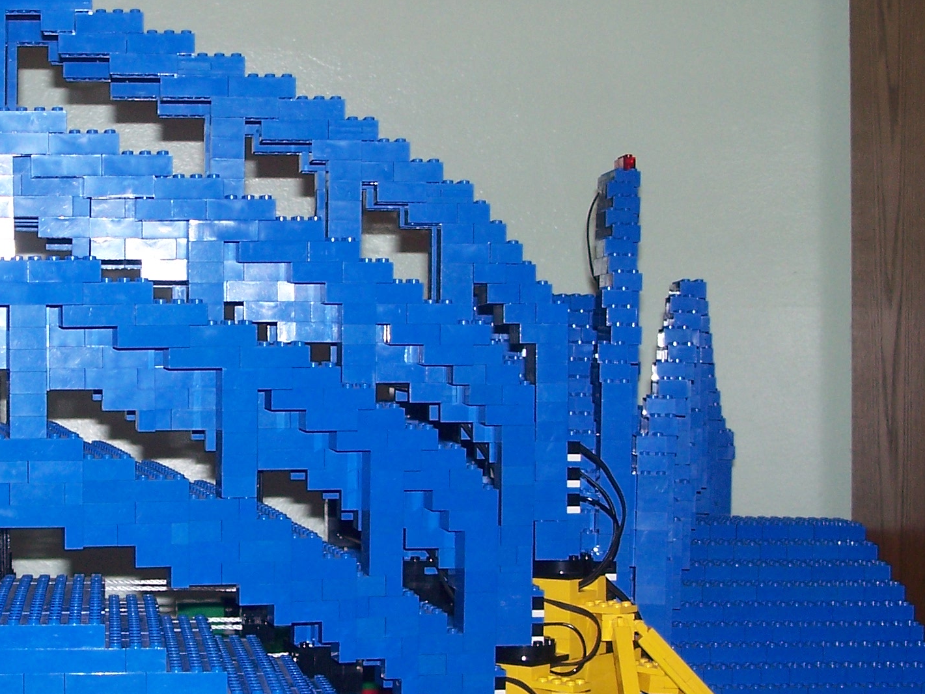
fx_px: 2272
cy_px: 379
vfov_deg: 17.4
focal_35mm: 85
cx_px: 139
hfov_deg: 22.6
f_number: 2.8
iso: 125
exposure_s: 1/60
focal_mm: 7.8
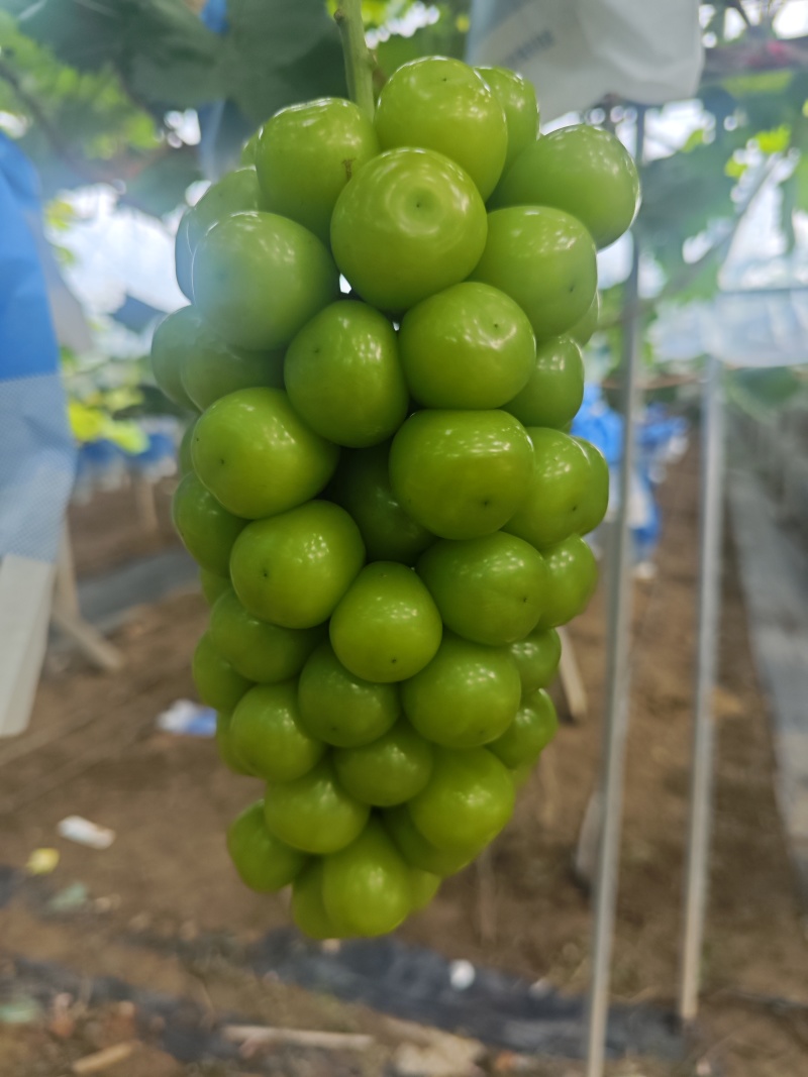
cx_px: 404
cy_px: 538
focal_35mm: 24
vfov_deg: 71.6
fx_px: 747
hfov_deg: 56.8
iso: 50
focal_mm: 5.84
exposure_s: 1/373
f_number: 1.6
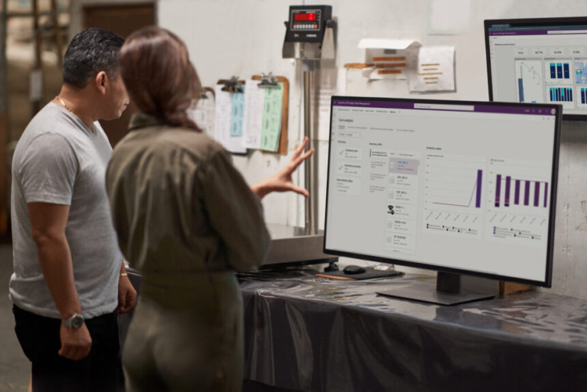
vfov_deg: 16.1
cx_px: 294
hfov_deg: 23.9
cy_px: 196
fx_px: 1386
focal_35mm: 85
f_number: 1.6
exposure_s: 1/320
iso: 500
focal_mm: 85
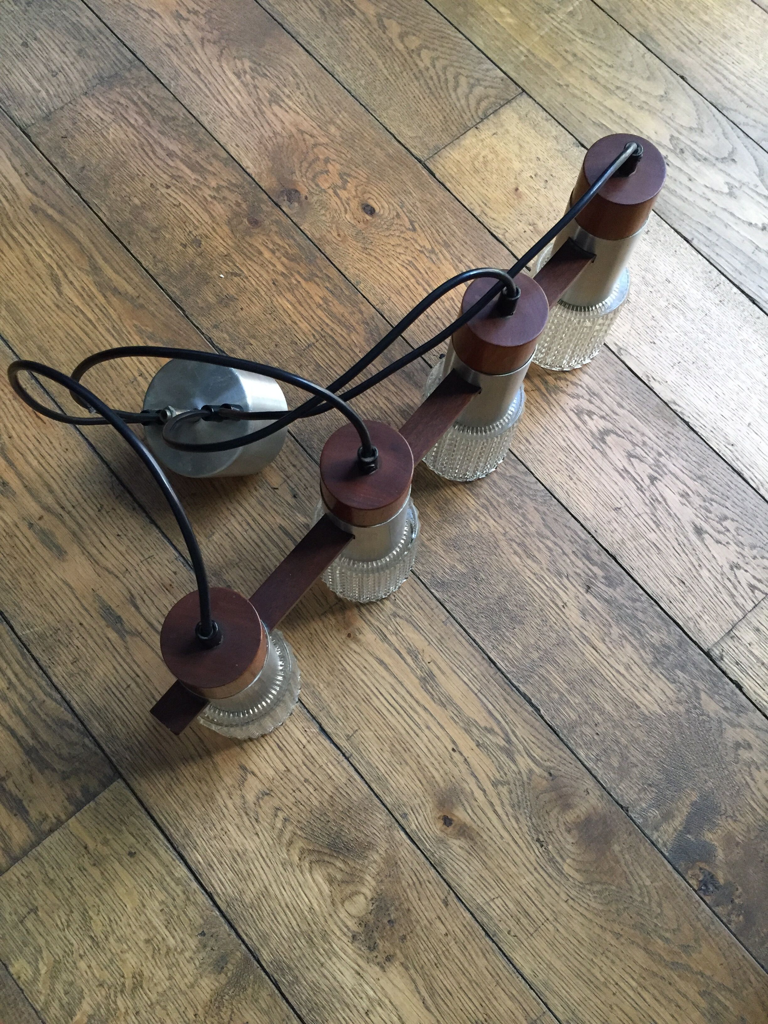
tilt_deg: -71.5
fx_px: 858
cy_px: 512
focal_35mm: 29
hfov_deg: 48.2
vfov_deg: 61.7
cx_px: 384
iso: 250
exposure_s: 1/33
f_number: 2.2
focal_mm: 4.15
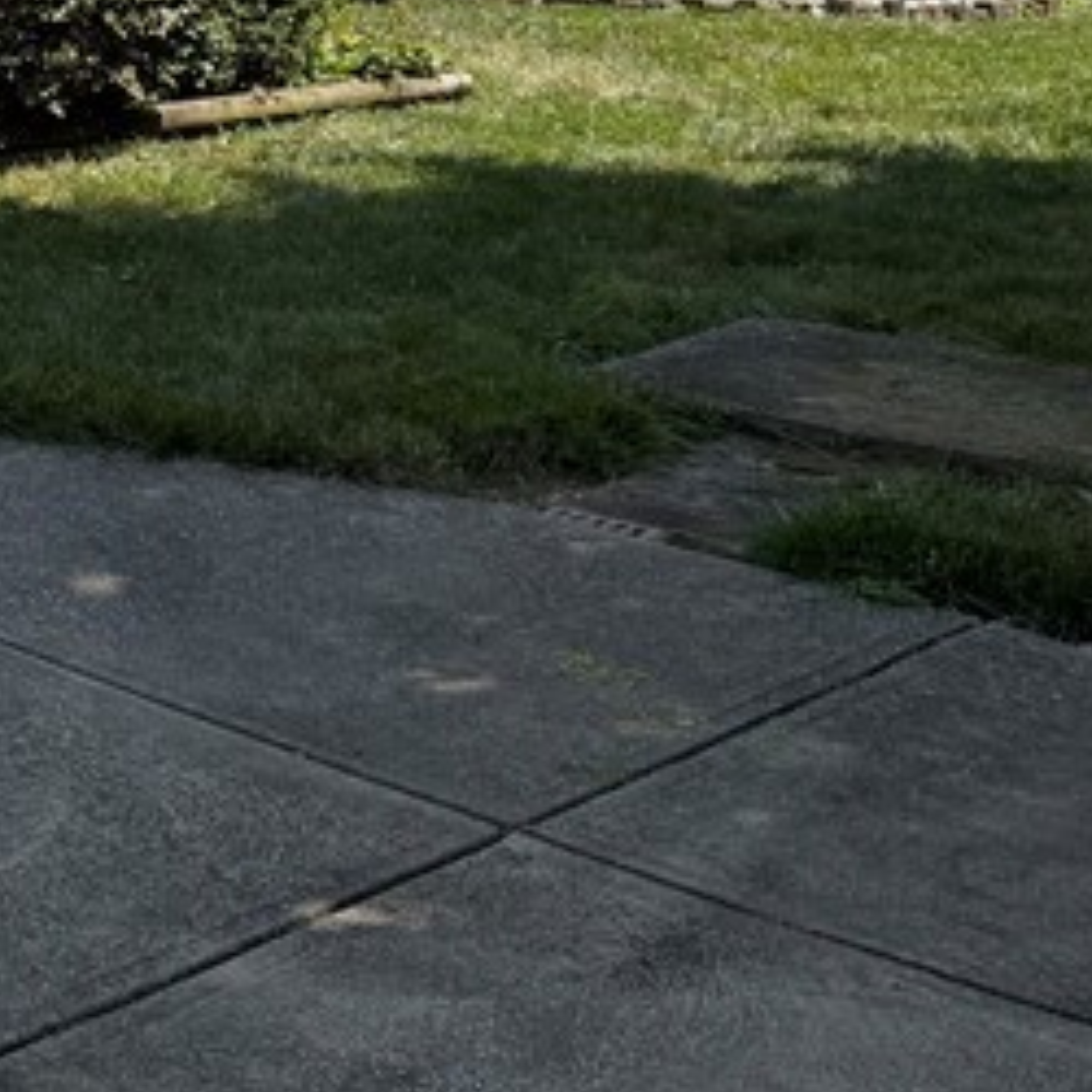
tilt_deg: -7.7
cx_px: -603
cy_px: 87
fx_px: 3105
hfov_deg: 17.6
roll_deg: -0.6
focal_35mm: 87
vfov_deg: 19.5
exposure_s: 1/3759
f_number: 1.78
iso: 80
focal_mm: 6.76
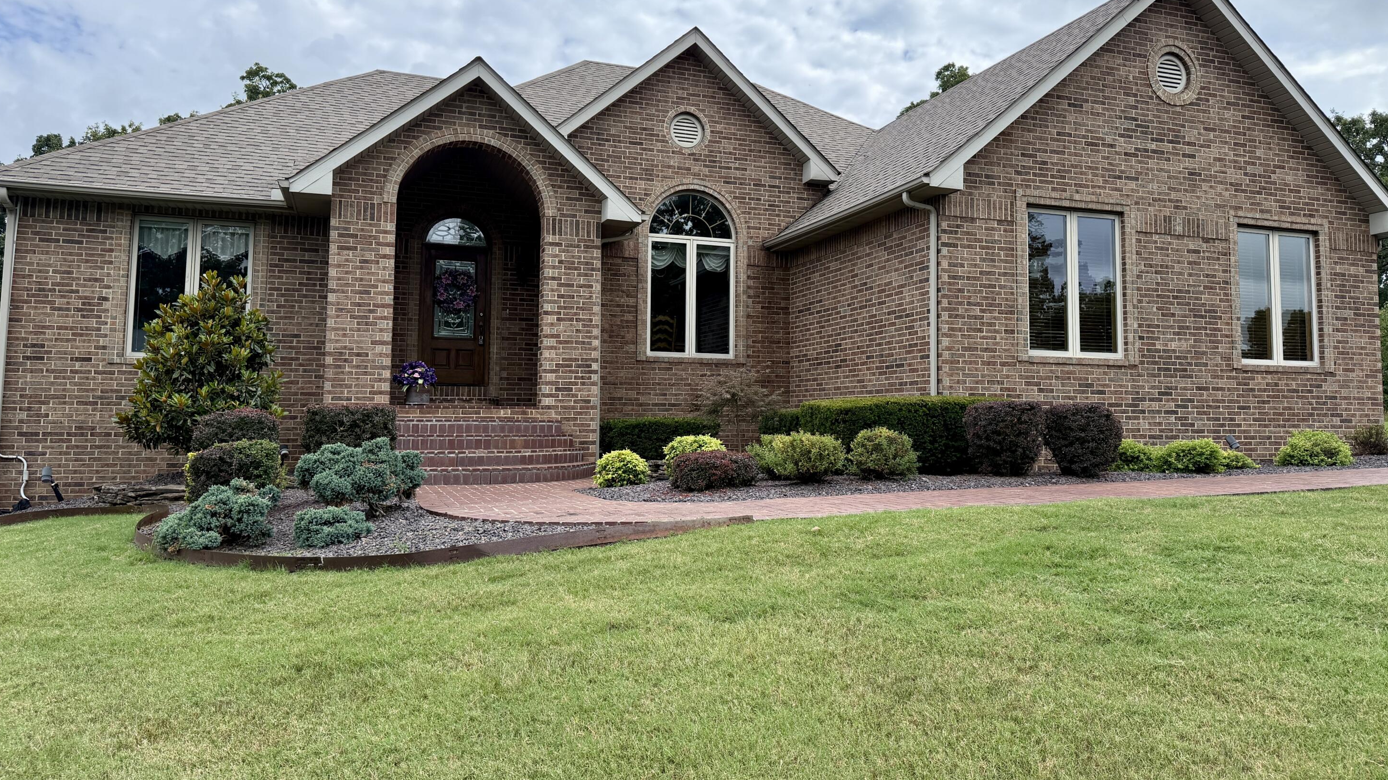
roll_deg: +0.0
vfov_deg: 42.8
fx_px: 994
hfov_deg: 69.9
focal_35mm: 27
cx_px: 710
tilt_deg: +5.1
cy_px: 333
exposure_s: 1/2907
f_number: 1.78
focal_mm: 6.76
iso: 100
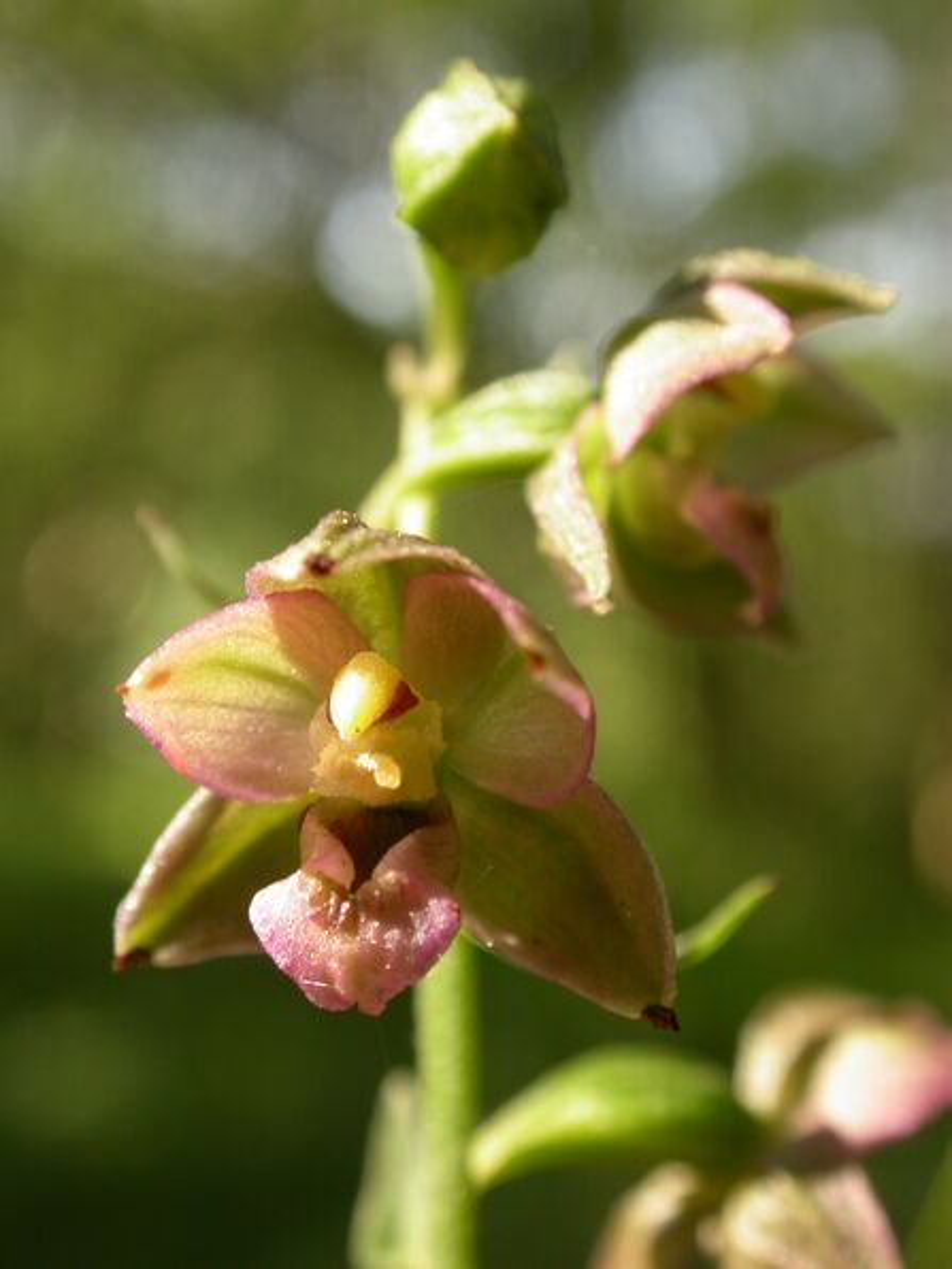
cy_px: 634
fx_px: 2567
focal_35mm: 70
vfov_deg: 27.8
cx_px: 476
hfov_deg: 21.0
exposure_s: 1/71.1
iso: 100
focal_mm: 14.6
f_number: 4.2
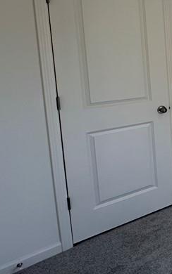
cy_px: 78
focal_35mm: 39
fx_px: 292
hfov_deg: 18.8
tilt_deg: -5.4
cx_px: 350
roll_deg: +0.3
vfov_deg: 48.9
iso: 50
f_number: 2.2
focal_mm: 2.22
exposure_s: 1/120
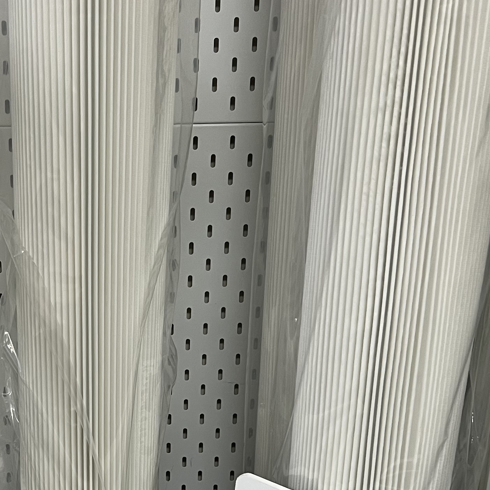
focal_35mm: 66
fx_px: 1057
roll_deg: +0.8
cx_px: 78
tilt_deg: -25.2
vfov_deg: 25.8
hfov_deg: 25.5
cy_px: 363
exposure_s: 1/60
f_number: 1.5
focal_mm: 5.7
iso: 80
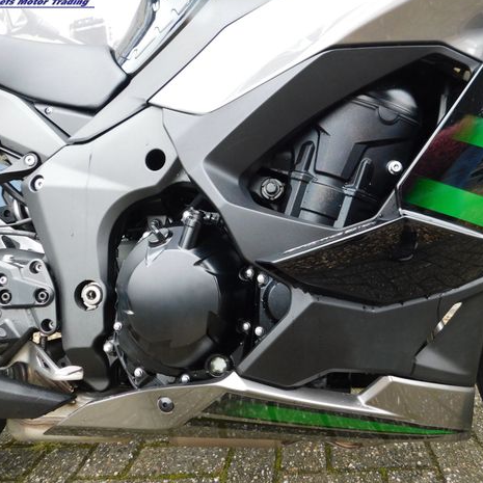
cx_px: 294
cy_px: 235
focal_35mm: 28
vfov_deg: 57.3
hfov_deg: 56.8
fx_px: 442
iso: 125
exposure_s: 1/60
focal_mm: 4
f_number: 3
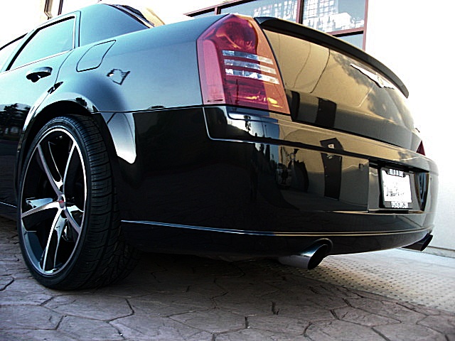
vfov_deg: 39.7
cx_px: 228
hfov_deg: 51.4
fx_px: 473
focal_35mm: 36
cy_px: 170
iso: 200
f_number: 2.8
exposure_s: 1/125
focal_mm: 6.3
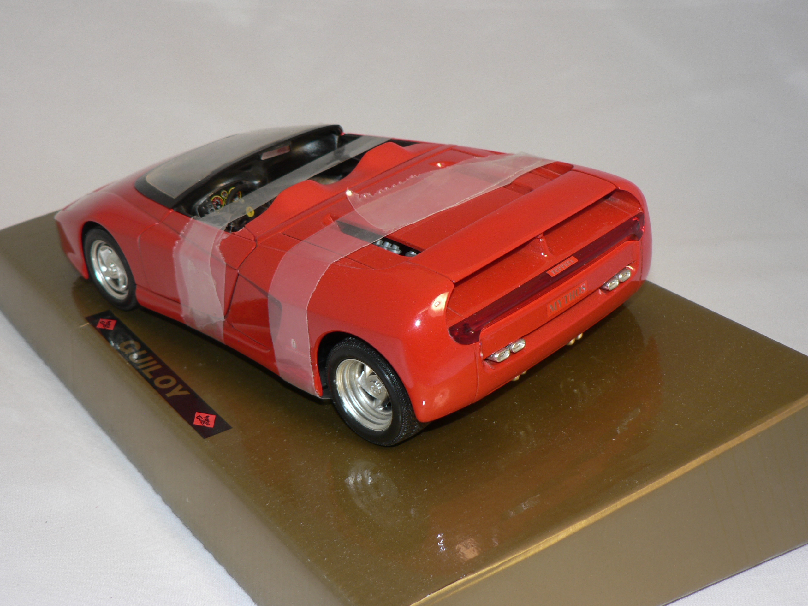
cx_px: 404
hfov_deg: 34.3
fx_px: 1307
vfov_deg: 26.1
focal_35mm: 56
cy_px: 303
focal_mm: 9.3
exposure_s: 1/60
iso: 80
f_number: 2.8
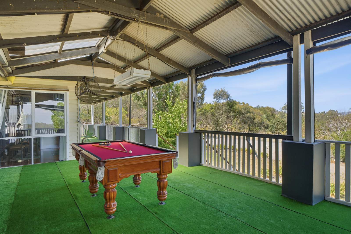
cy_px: 117
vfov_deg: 59.5
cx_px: 176
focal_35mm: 21
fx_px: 205
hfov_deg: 81.2
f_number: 9
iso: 400
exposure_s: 1/800
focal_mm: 21
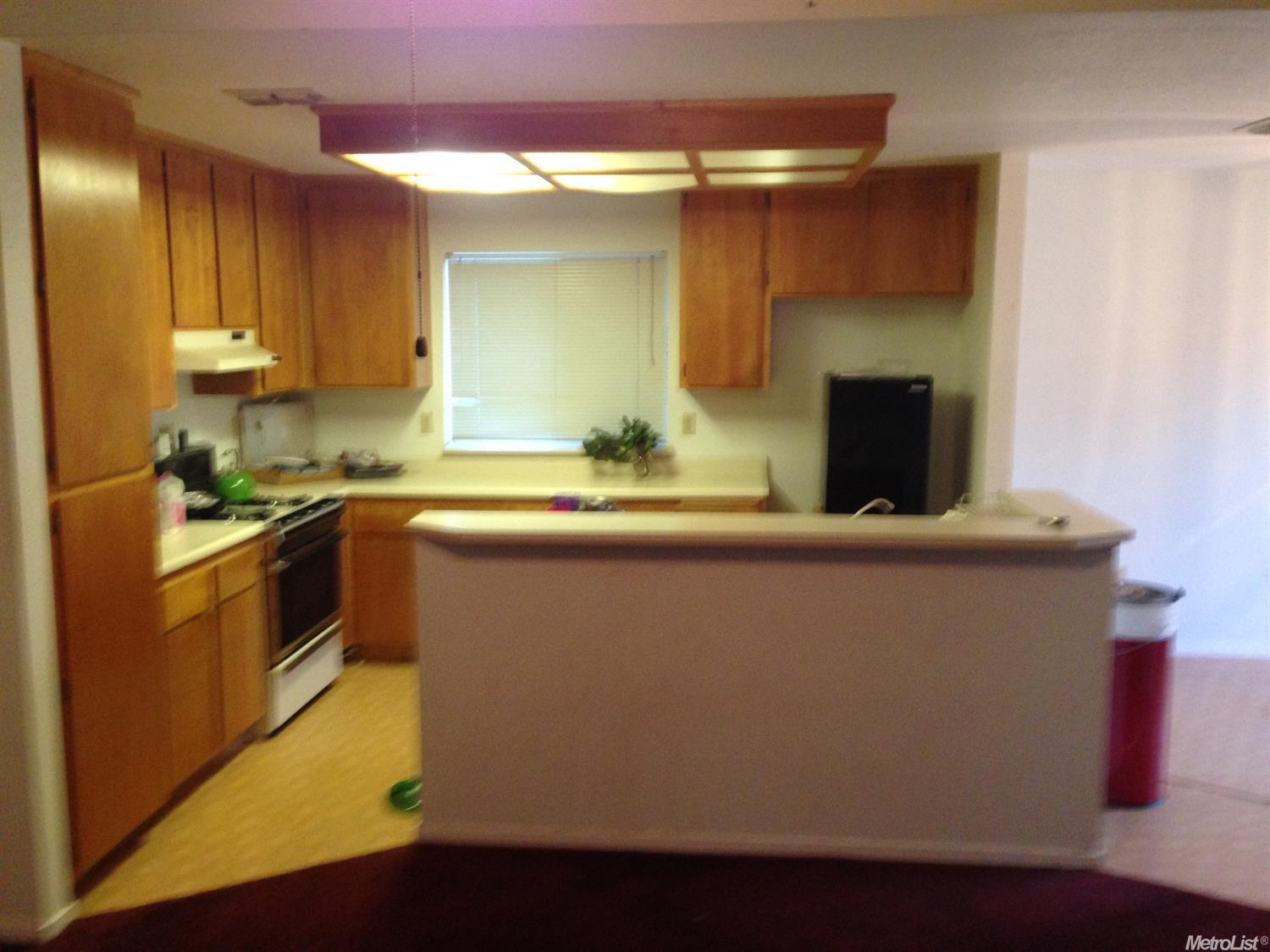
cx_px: 635
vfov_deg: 42.9
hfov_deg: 55.4
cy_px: 476
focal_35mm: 33
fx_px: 1210
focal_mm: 4.12
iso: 200
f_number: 2.4
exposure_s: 1/20
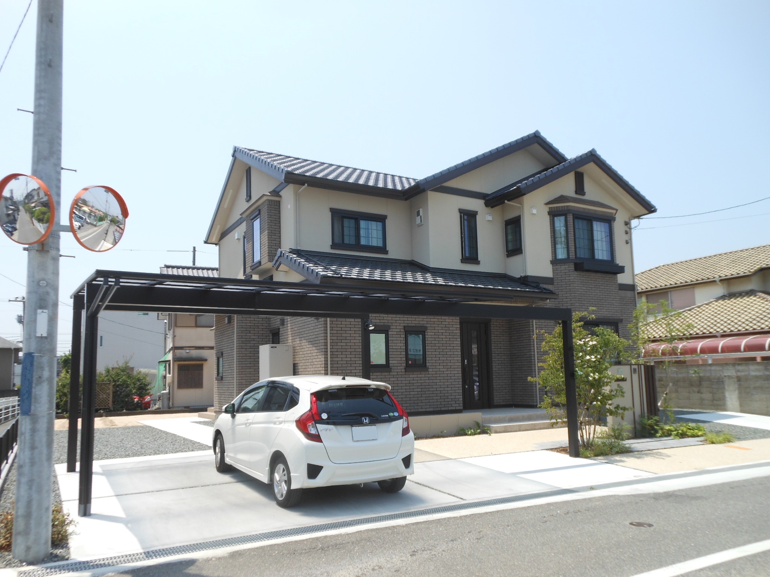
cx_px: 385
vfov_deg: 54.9
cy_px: 288
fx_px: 556
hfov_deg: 69.4
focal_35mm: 25
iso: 80
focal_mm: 4.5
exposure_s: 1/640
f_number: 3.2
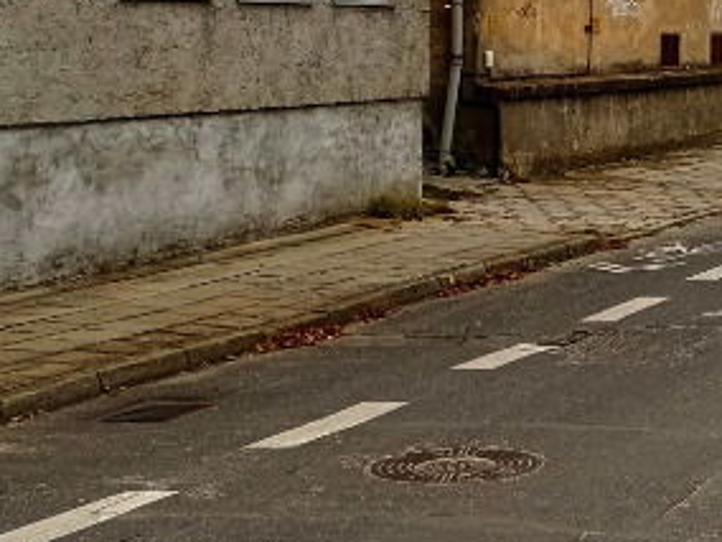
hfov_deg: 18.2
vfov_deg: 14.5
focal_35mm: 101
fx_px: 2107
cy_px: 87
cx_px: 930
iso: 102
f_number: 1.8
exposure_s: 1/215
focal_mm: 4.7
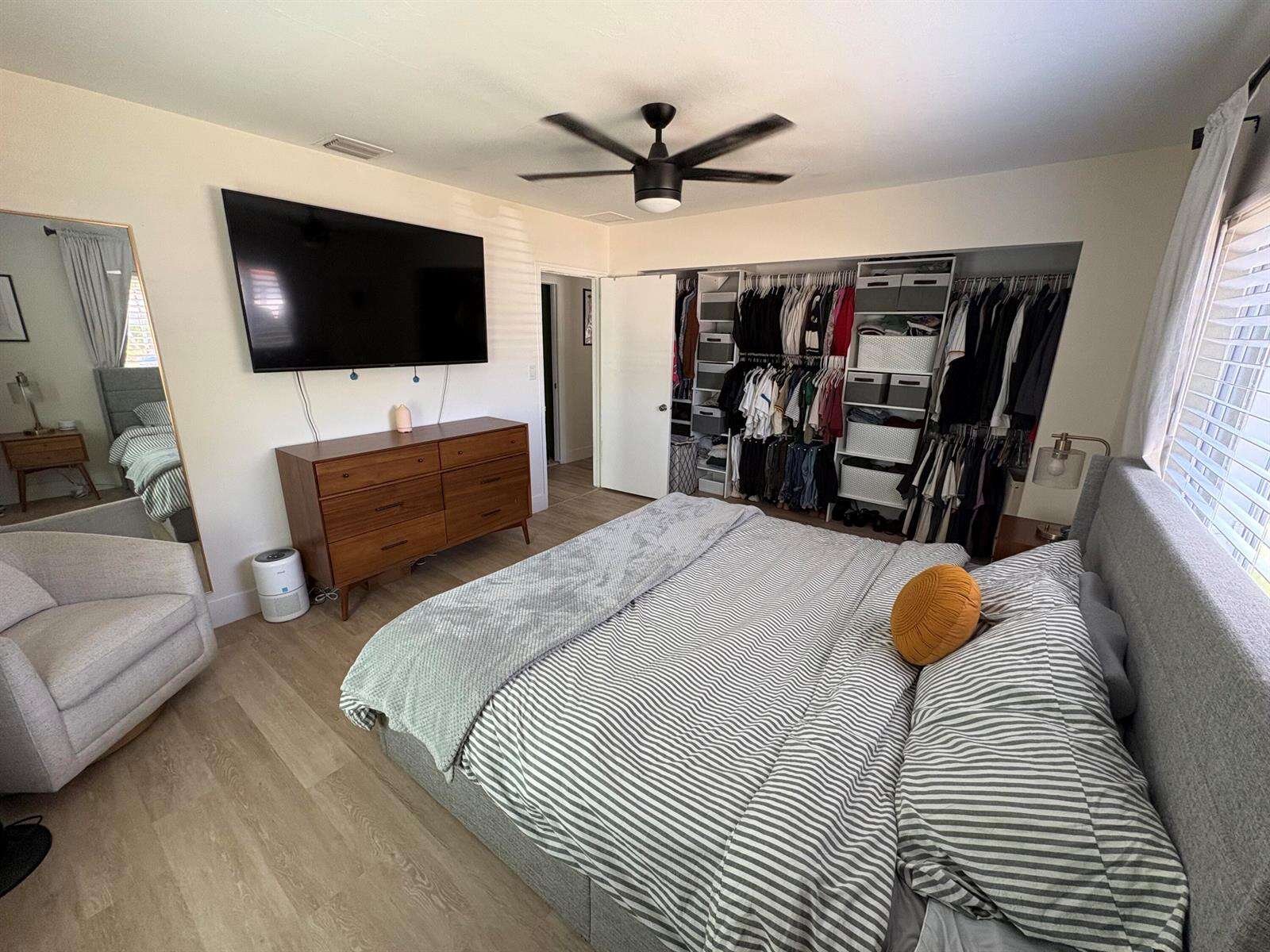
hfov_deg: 102.1
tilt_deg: -16.0
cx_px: 635
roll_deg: -0.6
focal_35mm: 14
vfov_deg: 85.7
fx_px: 514
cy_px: 476
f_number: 2.2
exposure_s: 1/78
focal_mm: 2.22
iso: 200
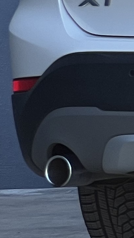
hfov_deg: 2.5
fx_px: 2951
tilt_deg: +3.3
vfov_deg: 4.6
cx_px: 582
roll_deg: +0.8
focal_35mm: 467
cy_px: -129
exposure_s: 1/121
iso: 20
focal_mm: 9
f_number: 2.8
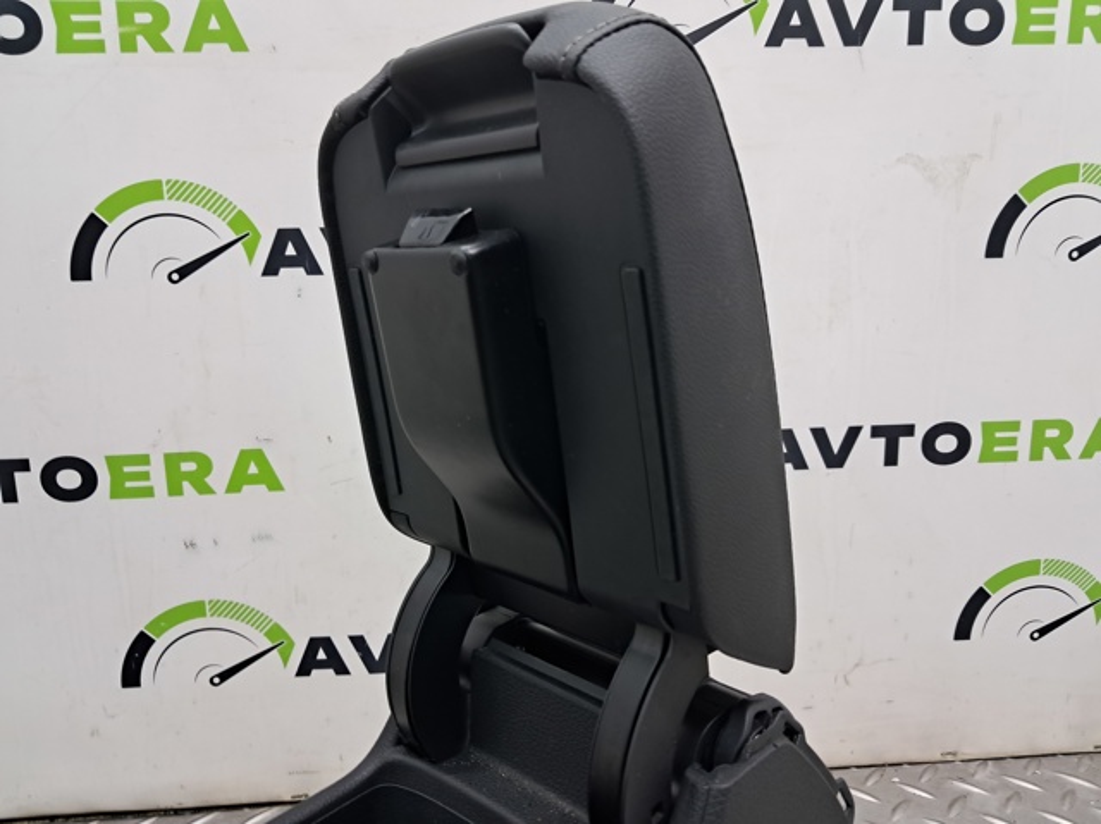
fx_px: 858
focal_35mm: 27
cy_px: 412
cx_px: 550
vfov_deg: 51.3
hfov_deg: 65.4
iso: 125
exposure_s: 1/50
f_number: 1.8
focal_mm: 4
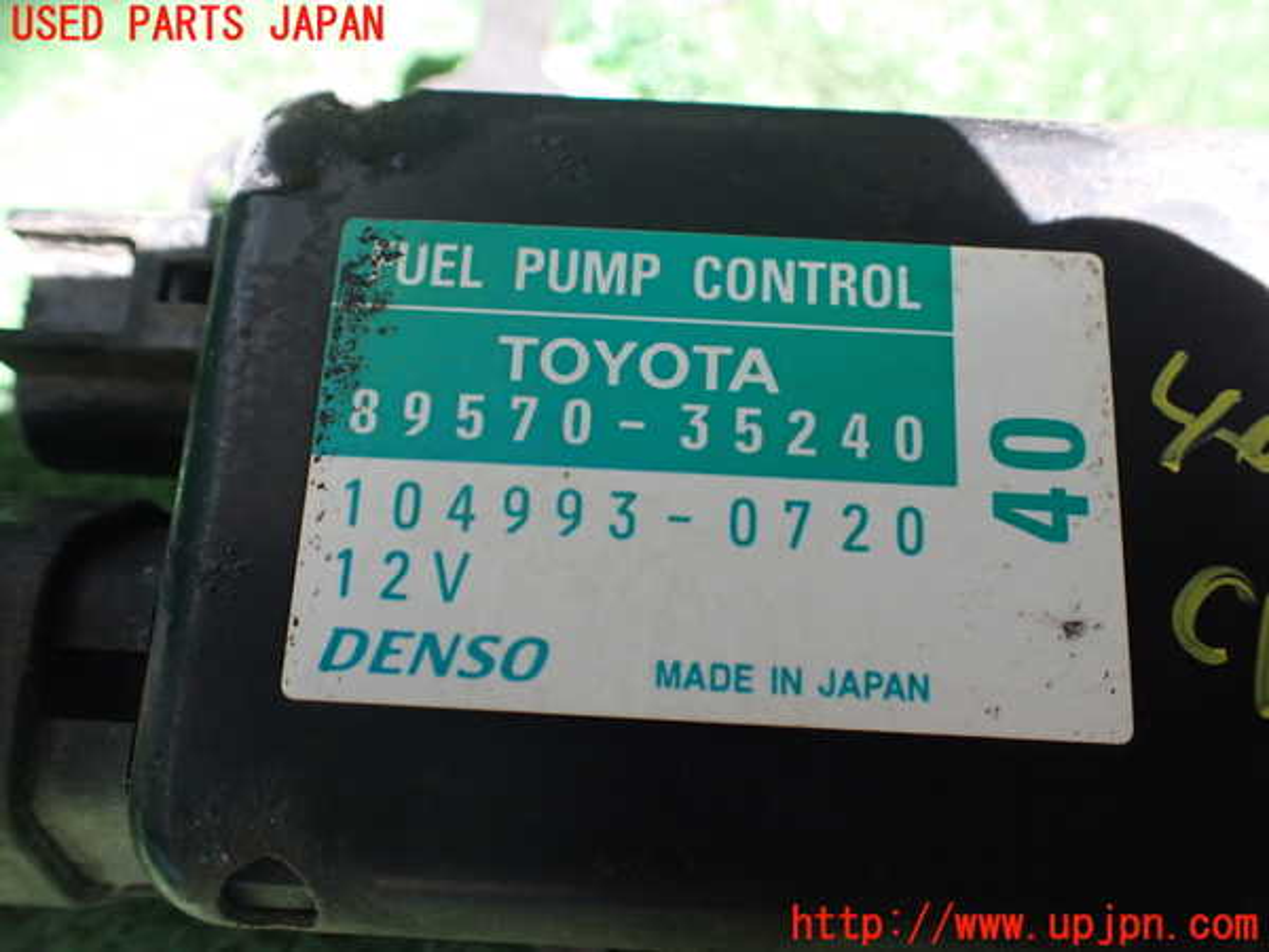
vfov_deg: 46.8
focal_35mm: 30
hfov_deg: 60.0
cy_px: 476
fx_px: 1100
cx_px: 634
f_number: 2.3
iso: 320
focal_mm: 5.4
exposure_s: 1/125
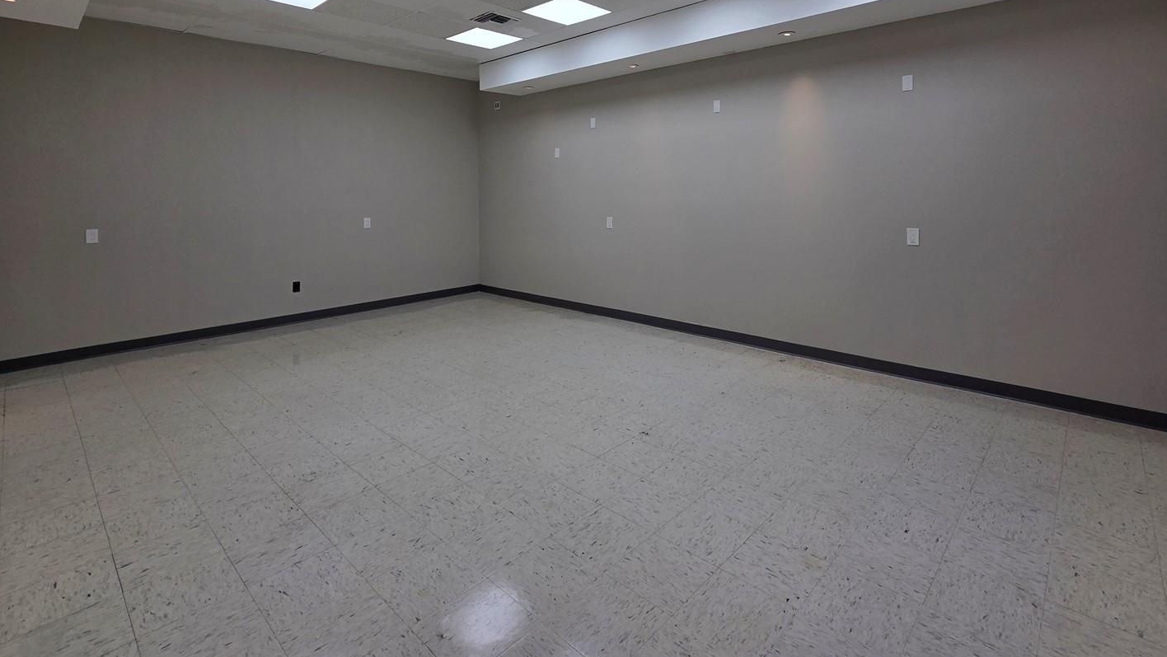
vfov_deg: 64.2
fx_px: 495
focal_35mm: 16
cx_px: 607
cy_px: 187
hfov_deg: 99.3
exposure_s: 1/191
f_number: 2.2
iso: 50
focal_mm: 2.2
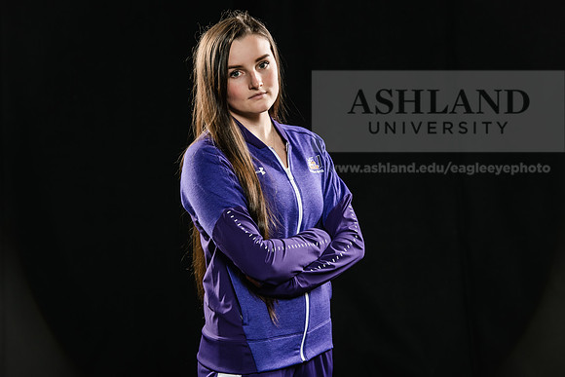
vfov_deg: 11.2
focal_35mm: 122
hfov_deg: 16.8
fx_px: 1915
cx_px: 282
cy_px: 188
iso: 400
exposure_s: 1/200
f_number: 5.6
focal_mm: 122
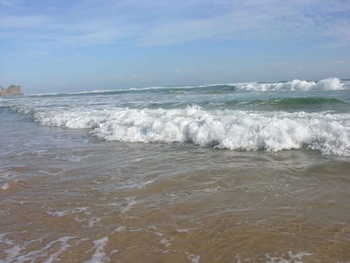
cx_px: 175
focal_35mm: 35
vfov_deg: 40.7
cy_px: 132
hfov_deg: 52.6
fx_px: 354
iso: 50
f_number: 6.3
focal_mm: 8.9
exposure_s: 1/240
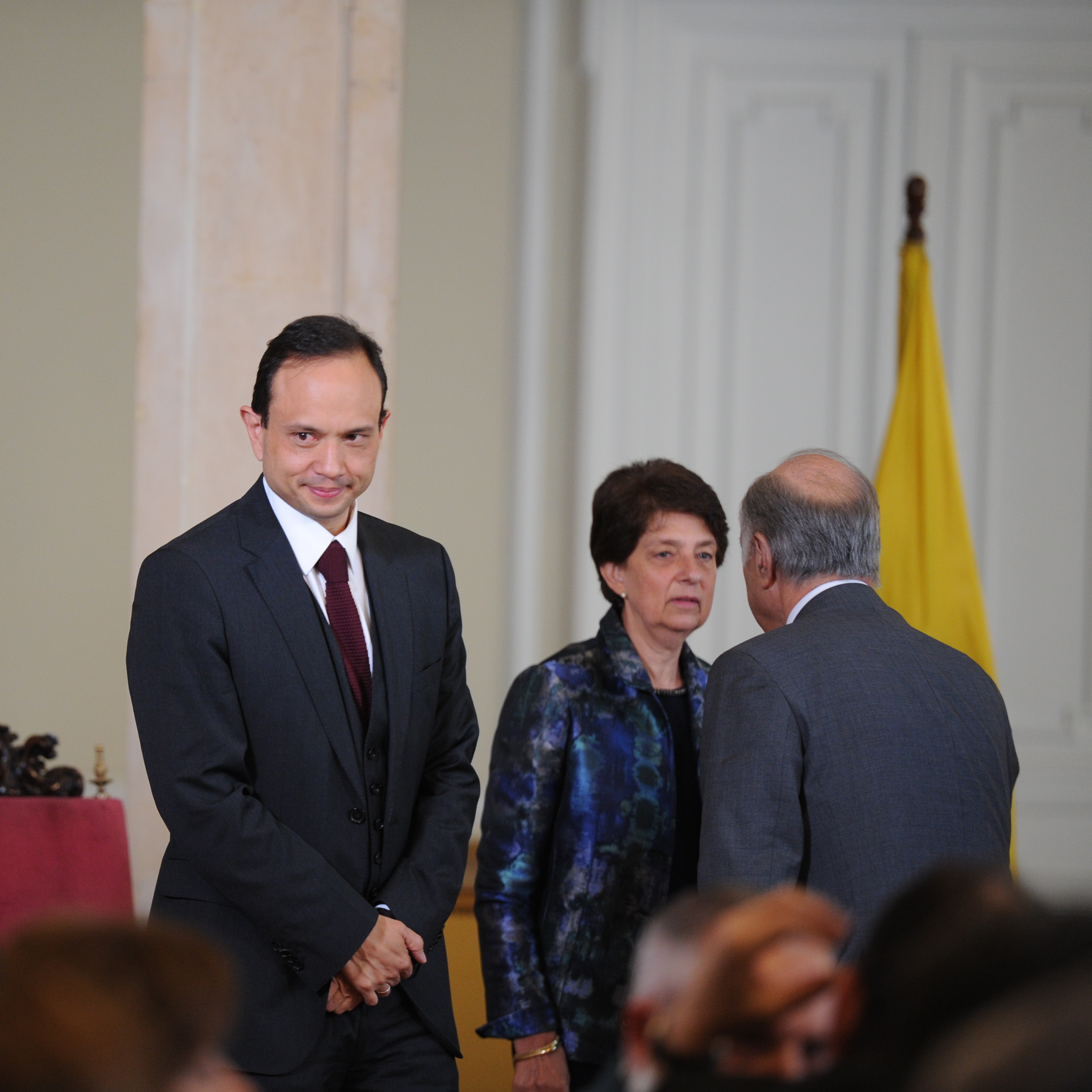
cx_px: 276
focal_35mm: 256
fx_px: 9137
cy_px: 546
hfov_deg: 6.8
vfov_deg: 6.8
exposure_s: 1/250
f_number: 2.8
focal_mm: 200
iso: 2000
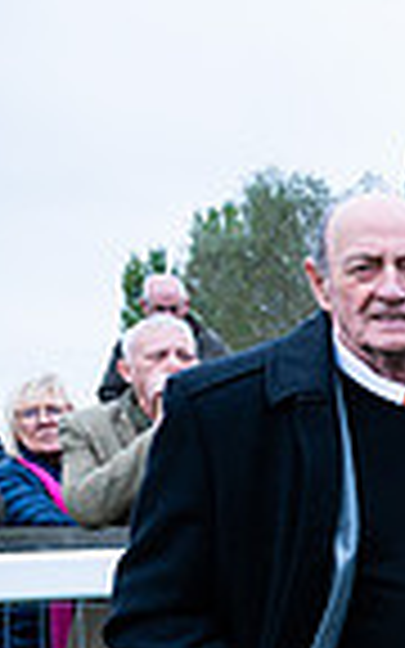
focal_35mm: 102
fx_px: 1801
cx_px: 1219
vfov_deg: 19.9
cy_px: 603
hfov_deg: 9.8
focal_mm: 24
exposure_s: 1/1000
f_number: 4
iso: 500
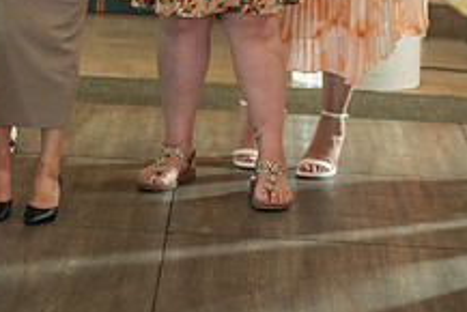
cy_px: -81
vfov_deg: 7.3
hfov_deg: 11.0
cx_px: 148
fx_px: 2427
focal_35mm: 187
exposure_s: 1/160
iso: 800
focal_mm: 70
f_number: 3.5
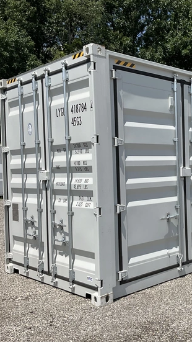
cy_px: 173
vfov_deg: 47.4
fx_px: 389
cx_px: 190
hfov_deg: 26.3
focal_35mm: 43
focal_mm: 3
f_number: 1.8
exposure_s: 1/2959
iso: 25
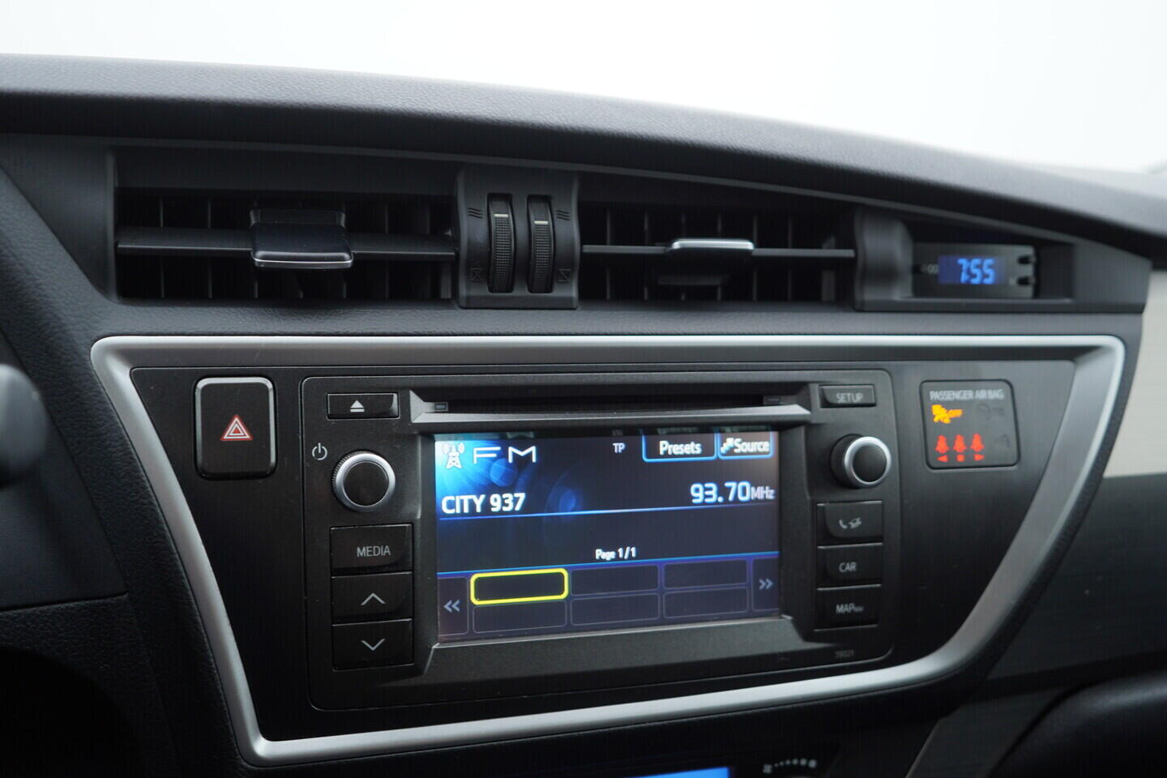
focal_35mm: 36
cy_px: 389
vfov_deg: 36.9
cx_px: 584
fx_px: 1167
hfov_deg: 53.1
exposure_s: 1/40
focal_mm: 24
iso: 125
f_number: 3.2
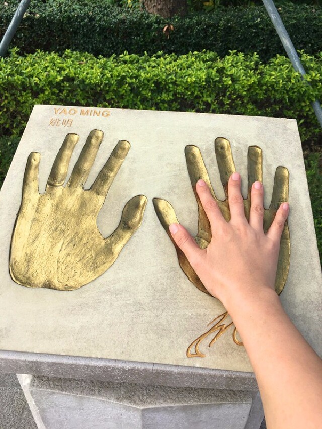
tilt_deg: -42.4
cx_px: 161
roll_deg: +0.1
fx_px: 360
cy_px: 214
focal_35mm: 29
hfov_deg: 48.2
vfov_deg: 61.7
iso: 25
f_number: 2.2
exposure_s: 1/916
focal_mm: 4.15
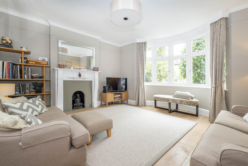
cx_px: 124
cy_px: 83
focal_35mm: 15
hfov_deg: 100.4
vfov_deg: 77.3
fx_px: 103
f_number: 6.4
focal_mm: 10
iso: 320
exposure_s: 1/13
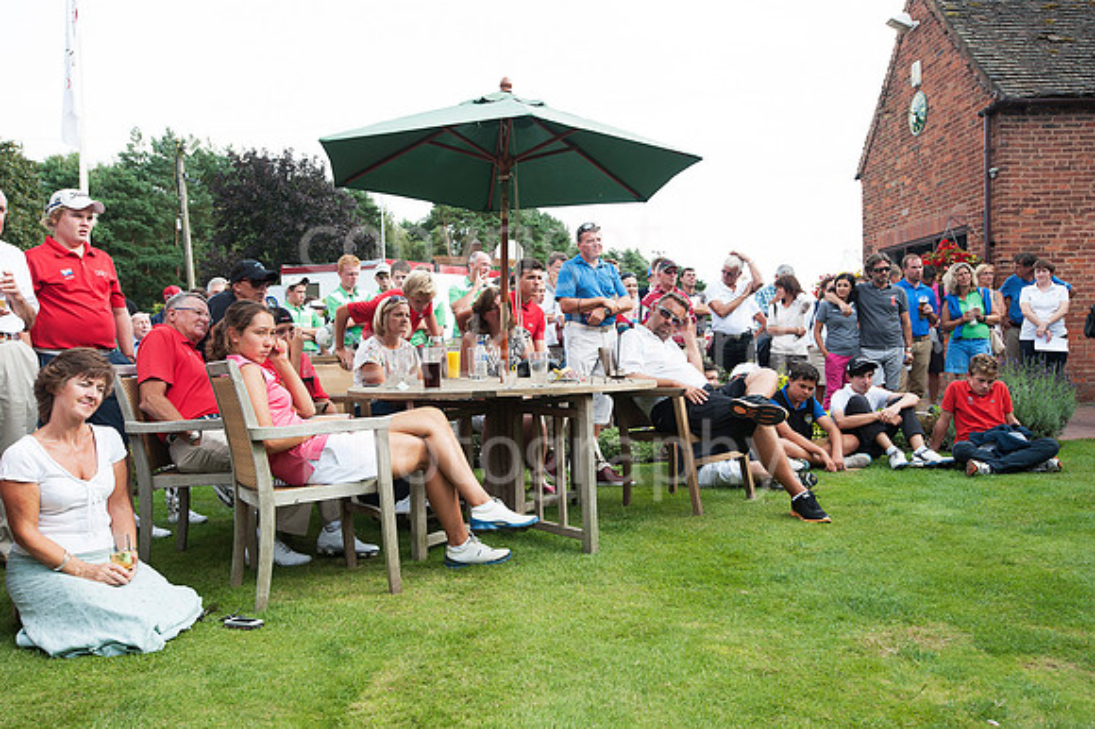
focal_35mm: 30
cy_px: 364
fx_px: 912
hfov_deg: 62.0
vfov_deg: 43.6
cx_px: 548
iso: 400
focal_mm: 30
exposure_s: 1/400
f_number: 7.1
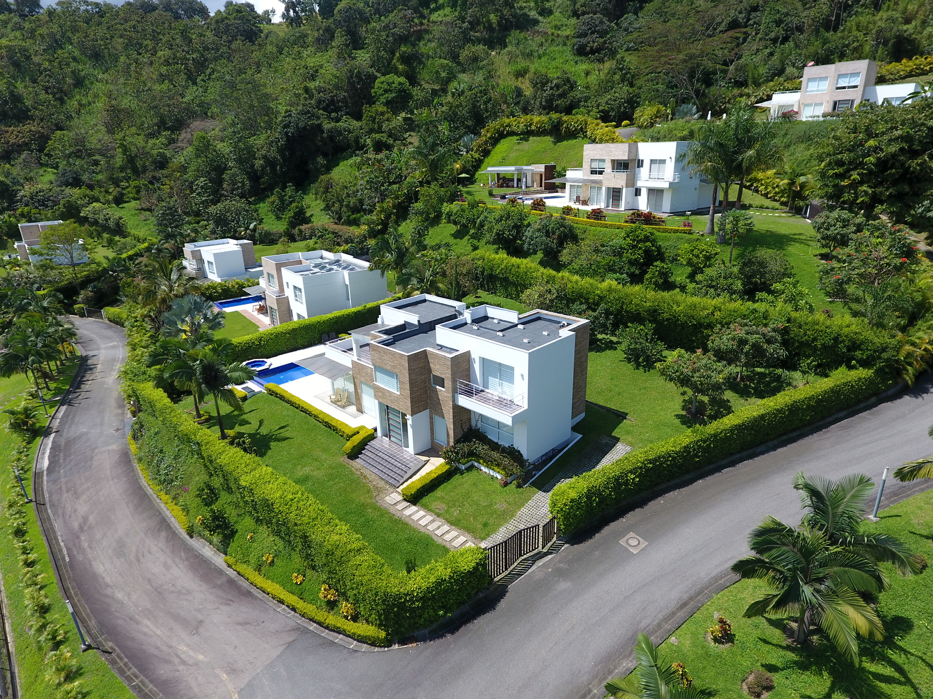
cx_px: 466
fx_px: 539
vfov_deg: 66.0
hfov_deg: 81.7
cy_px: 350
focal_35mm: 20
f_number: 2.8
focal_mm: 3.61
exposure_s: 1/724
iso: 100
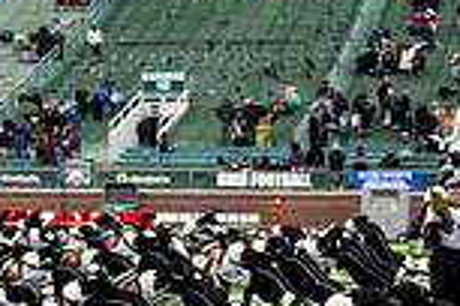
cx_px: 111
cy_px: 512
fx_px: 1840
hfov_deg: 14.2
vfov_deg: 9.2
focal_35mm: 144
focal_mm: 38
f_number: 2.8
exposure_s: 1/500
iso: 100
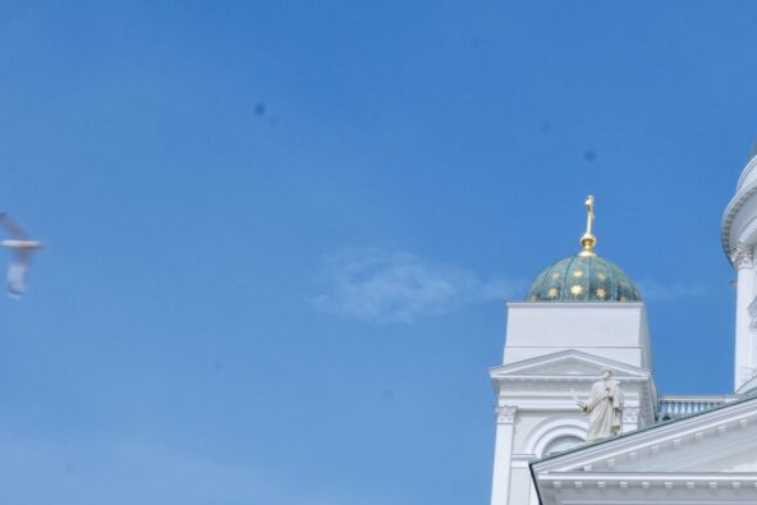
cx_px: 871
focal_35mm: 83
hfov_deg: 22.8
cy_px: 583
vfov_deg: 15.9
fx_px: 1746
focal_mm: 21.8
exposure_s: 1/50
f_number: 22
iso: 50
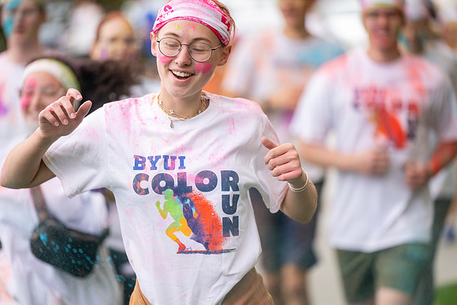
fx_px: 2539
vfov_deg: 6.9
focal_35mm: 200
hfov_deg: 10.3
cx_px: 228
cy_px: 152
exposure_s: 1/640
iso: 320
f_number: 2.8
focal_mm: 200
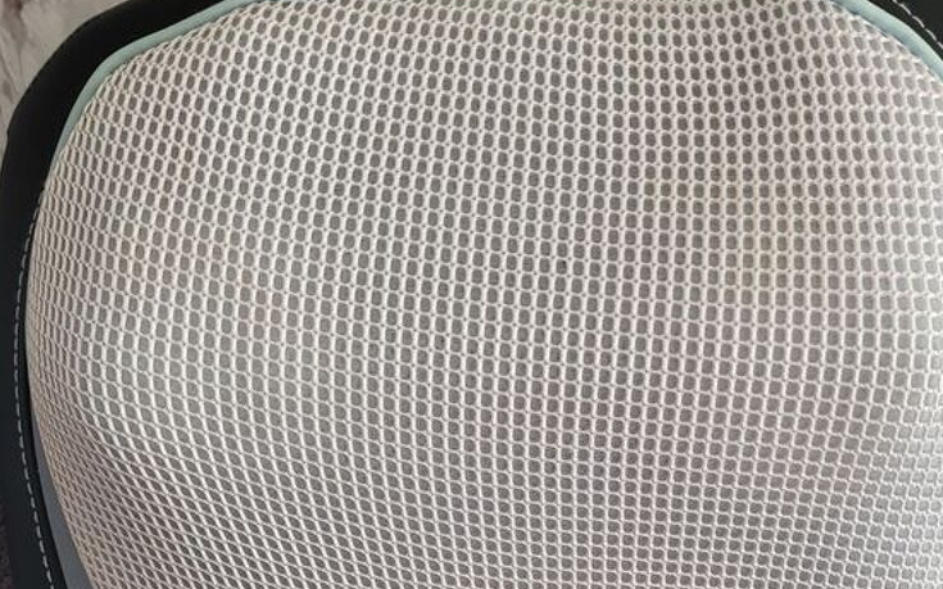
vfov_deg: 24.1
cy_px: 651
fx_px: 1285
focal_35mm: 50
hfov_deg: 40.3
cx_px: 517
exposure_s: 1/100
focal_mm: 5.4
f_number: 1.8
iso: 80
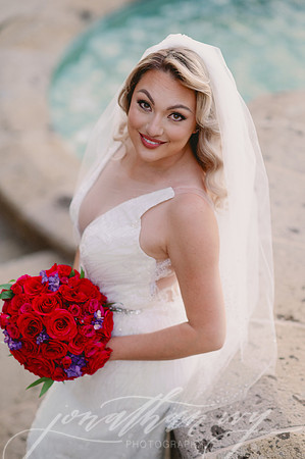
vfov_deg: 23.9
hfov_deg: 16.0
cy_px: 230
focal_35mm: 85
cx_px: 152
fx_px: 1083
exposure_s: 1/125
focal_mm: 85
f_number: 2
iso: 1600
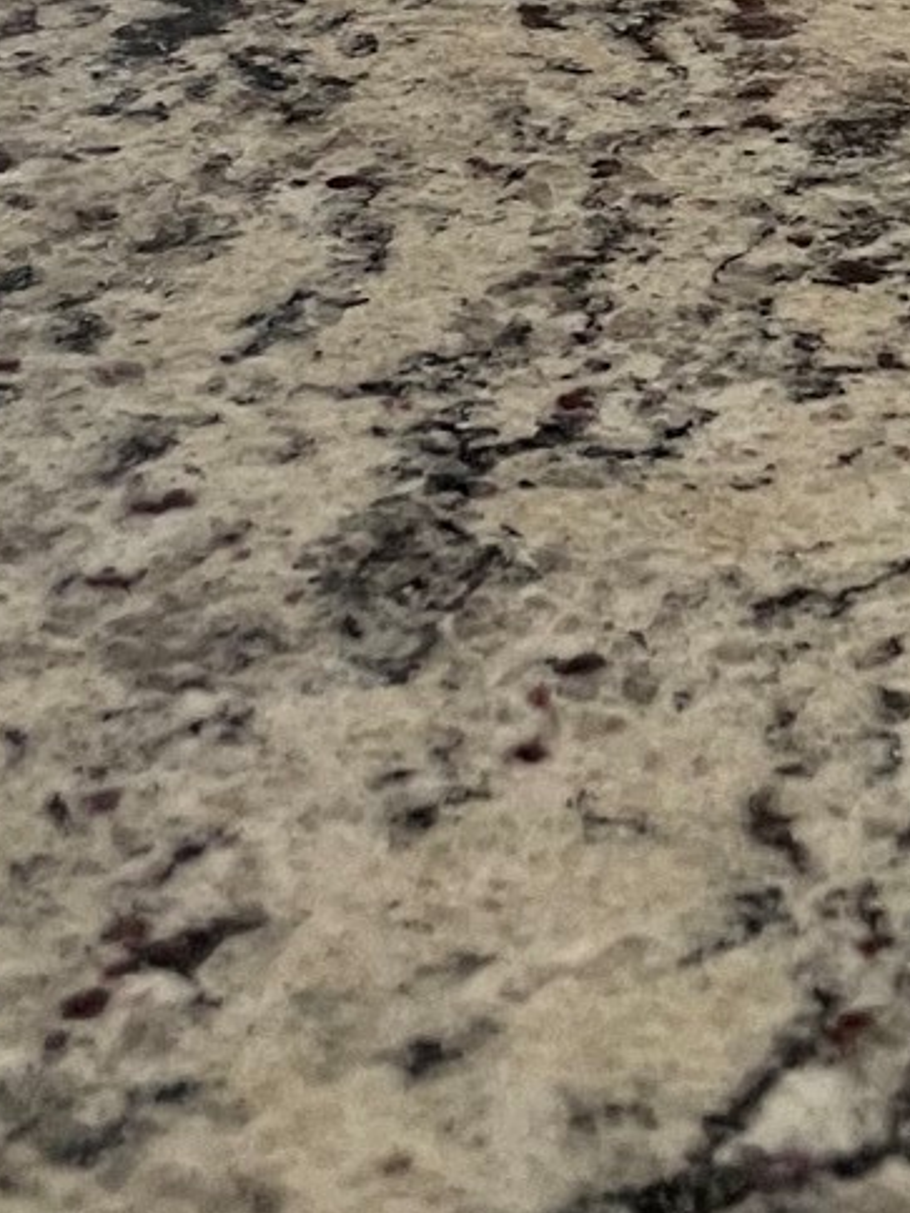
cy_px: -496
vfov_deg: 16.6
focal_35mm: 110
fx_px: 3856
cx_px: 1128
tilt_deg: -13.2
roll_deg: -1.9
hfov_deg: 13.1
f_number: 1.6
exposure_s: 1/60
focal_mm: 4.2
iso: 200
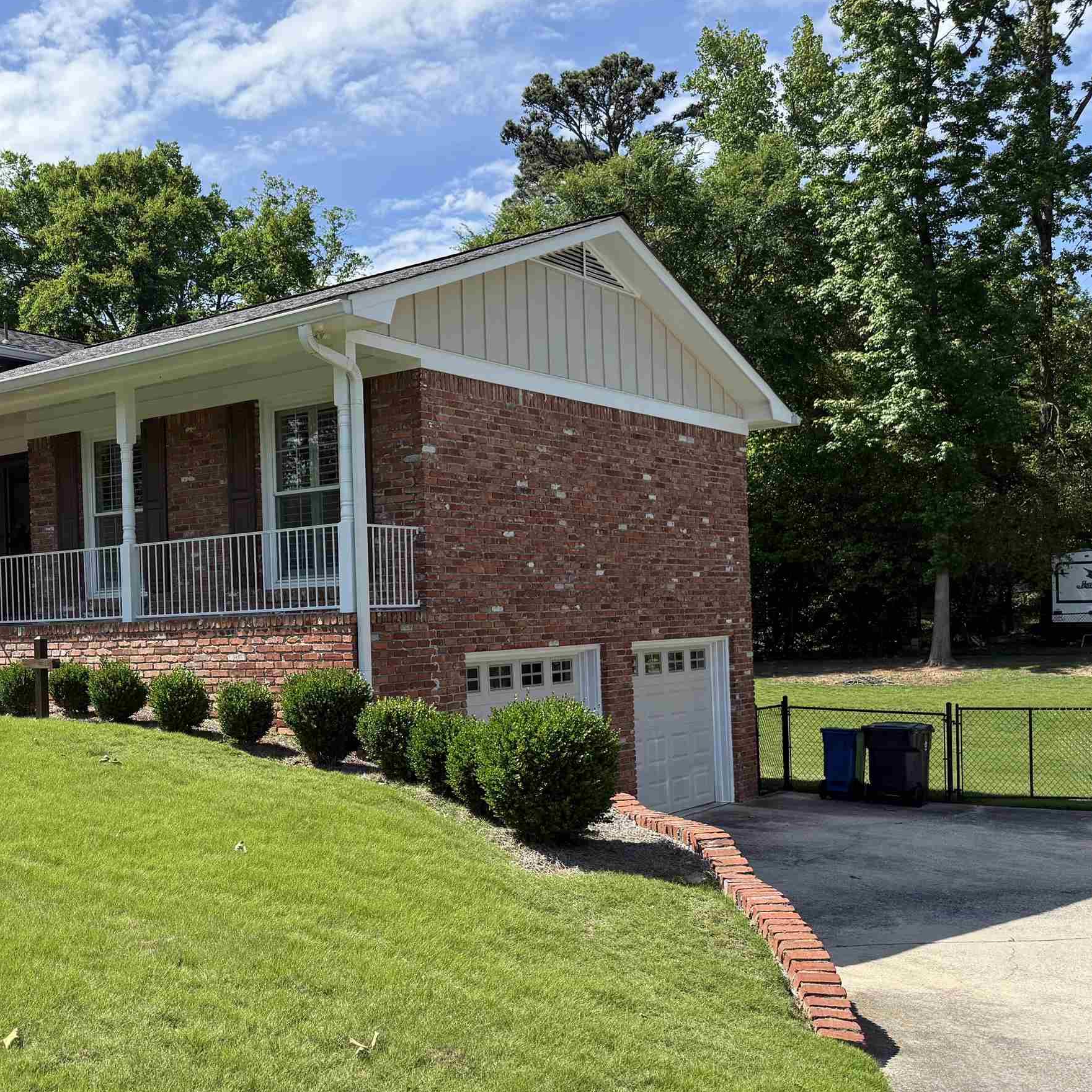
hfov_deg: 43.3
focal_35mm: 37
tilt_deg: +1.0
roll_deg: +1.3
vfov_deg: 44.8
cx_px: 257
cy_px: 622
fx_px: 1321
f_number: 1.78
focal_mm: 6.76
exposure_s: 1/3425
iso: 100
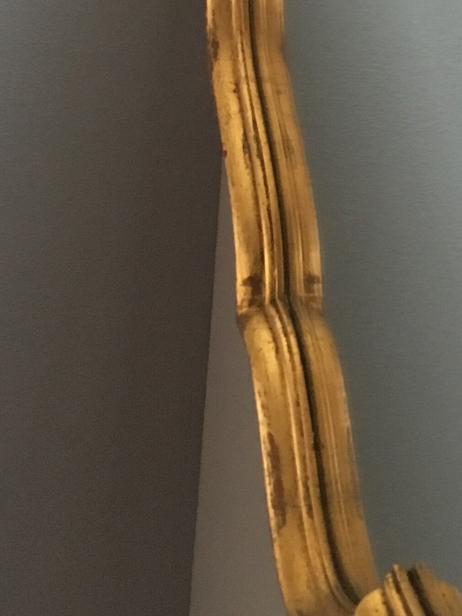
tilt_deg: +6.4
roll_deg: -2.1
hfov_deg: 15.9
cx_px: 630
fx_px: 1548
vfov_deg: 21.8
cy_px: 24
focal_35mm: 87
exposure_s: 1/17
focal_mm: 4.15
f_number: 2.2
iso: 400
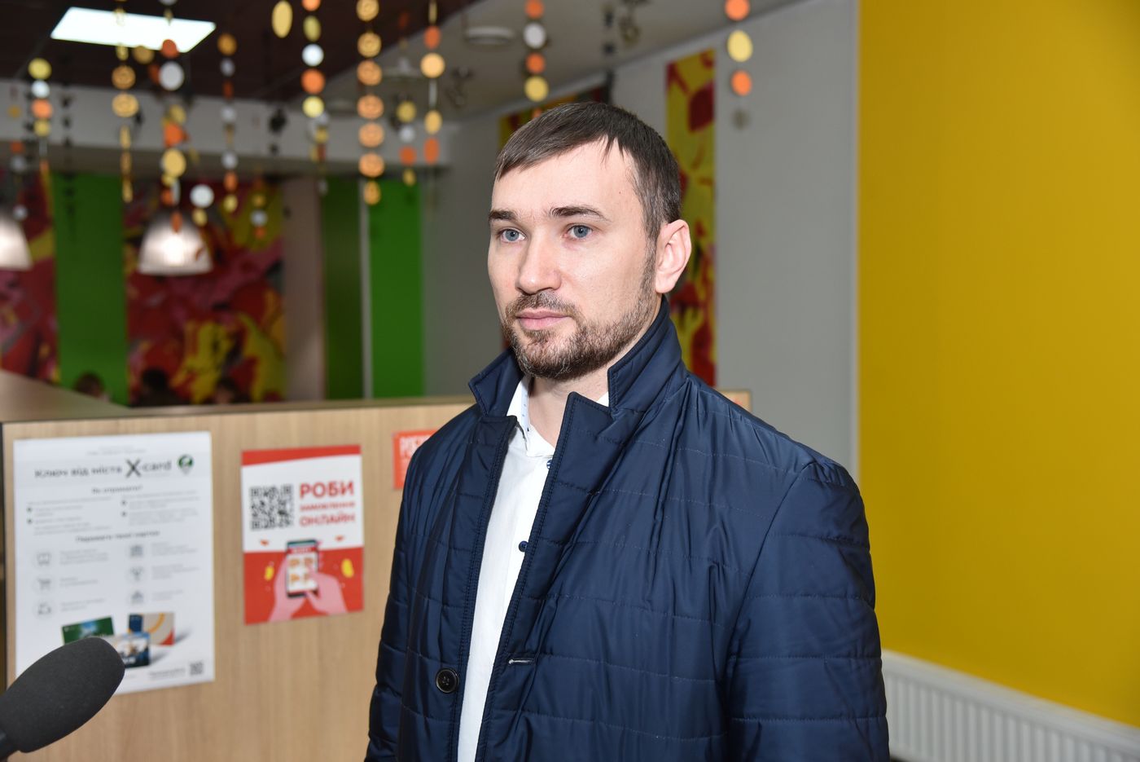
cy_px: 381
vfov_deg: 30.5
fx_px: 1394
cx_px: 570
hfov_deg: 44.5
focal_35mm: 44
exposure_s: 1/200
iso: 640
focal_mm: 44
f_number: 4
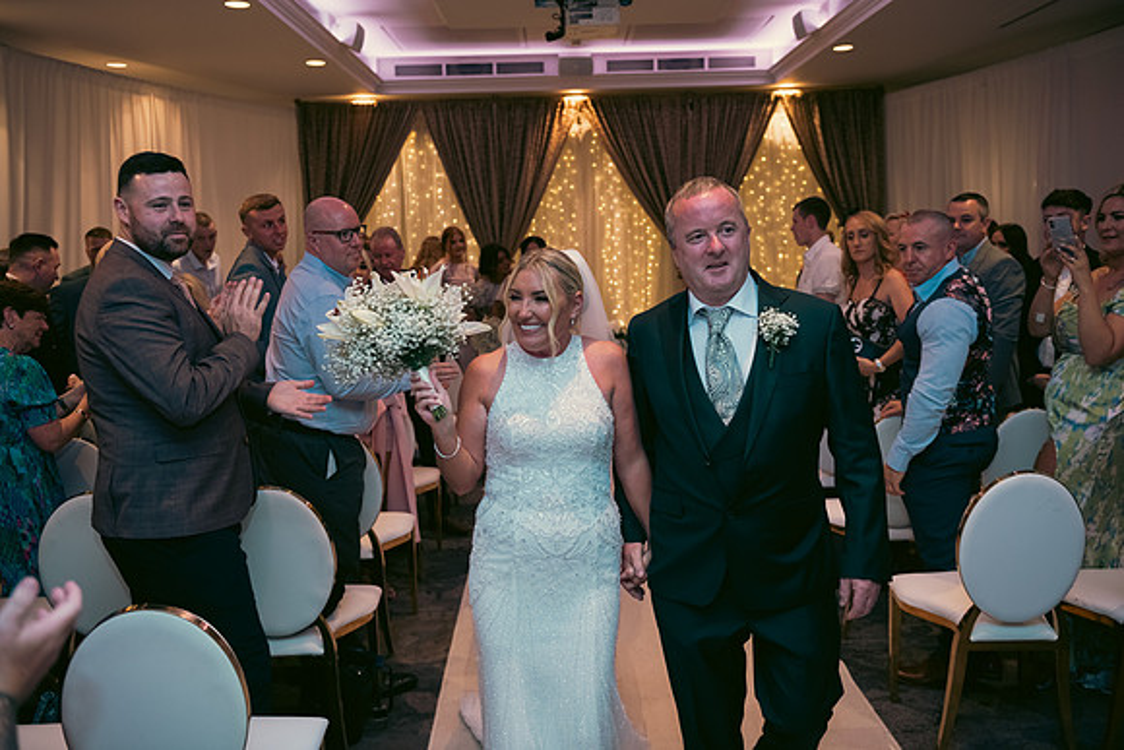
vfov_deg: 38.9
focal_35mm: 34
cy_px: 375
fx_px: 1062
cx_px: 562
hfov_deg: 55.8
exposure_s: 1/160
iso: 800
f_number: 3.5
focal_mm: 34
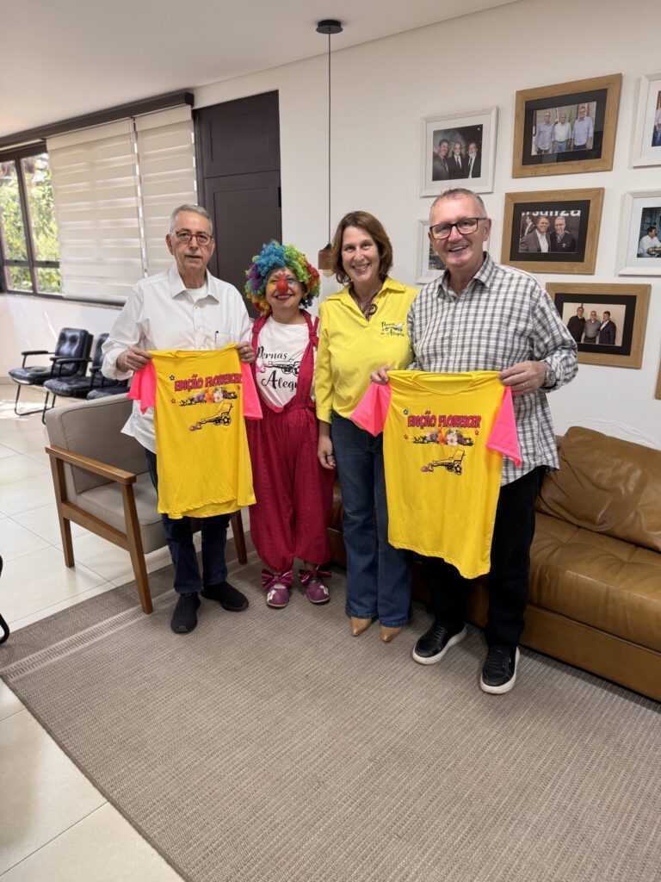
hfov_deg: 56.8
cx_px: 330
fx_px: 611
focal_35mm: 24
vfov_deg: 71.6
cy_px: 441
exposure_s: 1/60
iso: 125
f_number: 1.78
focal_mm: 6.76
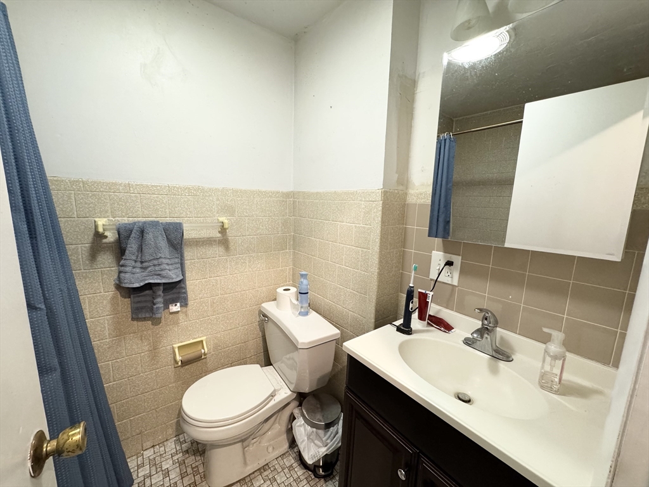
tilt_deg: -9.9
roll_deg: -1.1
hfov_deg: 102.1
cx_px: 324
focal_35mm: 14
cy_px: 244
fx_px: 262
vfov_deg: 85.7
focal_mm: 2.22
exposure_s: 1/60
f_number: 2.2
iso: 320
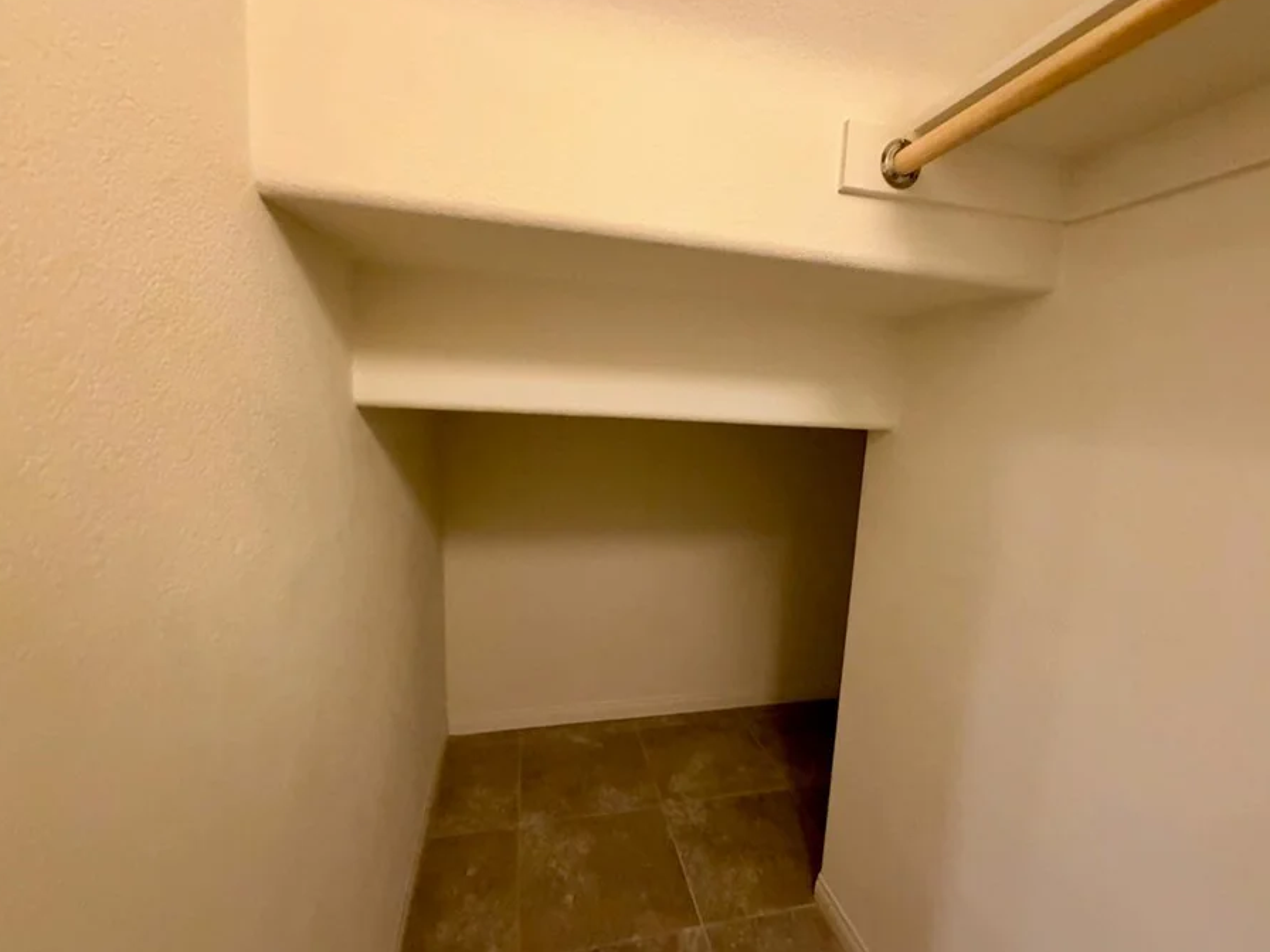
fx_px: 587
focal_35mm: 16
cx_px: 687
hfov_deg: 94.3
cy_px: 500
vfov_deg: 78.0
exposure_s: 1/60
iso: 500
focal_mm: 2.22
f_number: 2.2
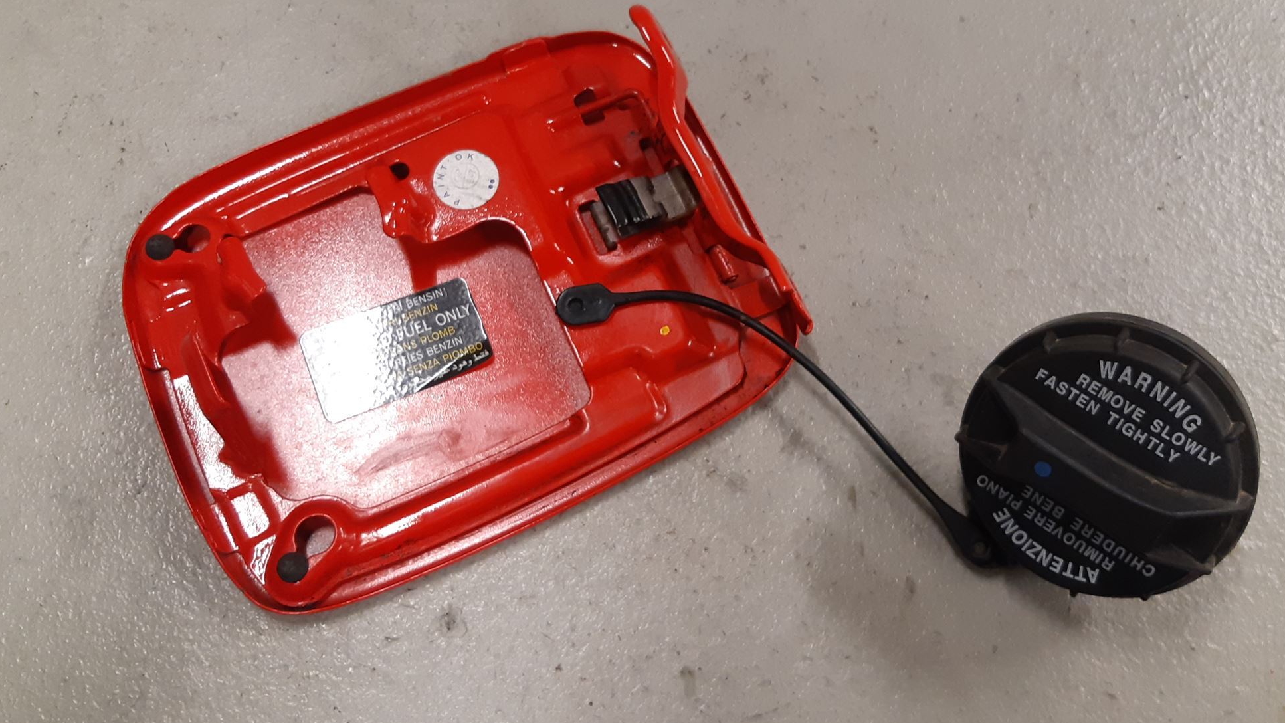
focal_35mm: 30
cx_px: 677
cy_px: 286
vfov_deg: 38.8
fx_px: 1022
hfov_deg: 64.3
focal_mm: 3.93
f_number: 1.7
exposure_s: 1/50
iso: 160
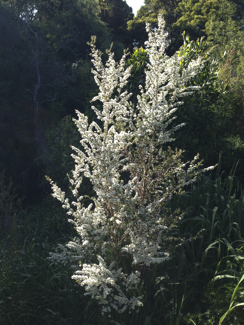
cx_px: 122
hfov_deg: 42.9
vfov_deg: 55.4
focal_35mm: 33
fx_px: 310
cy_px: 162
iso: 80
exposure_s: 1/653
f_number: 2.4
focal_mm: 4.12
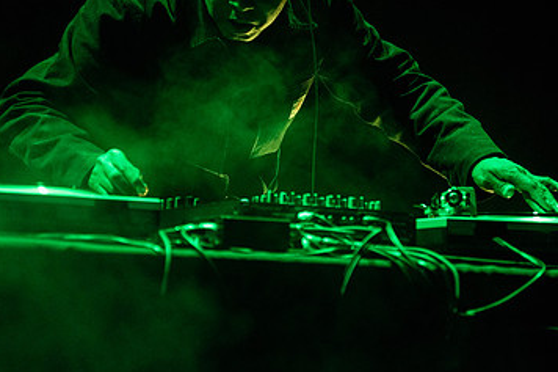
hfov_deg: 6.3
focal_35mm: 326
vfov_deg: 4.2
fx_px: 5050
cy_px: 100
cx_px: 298
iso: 3200
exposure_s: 1/125
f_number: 3.2
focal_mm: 200
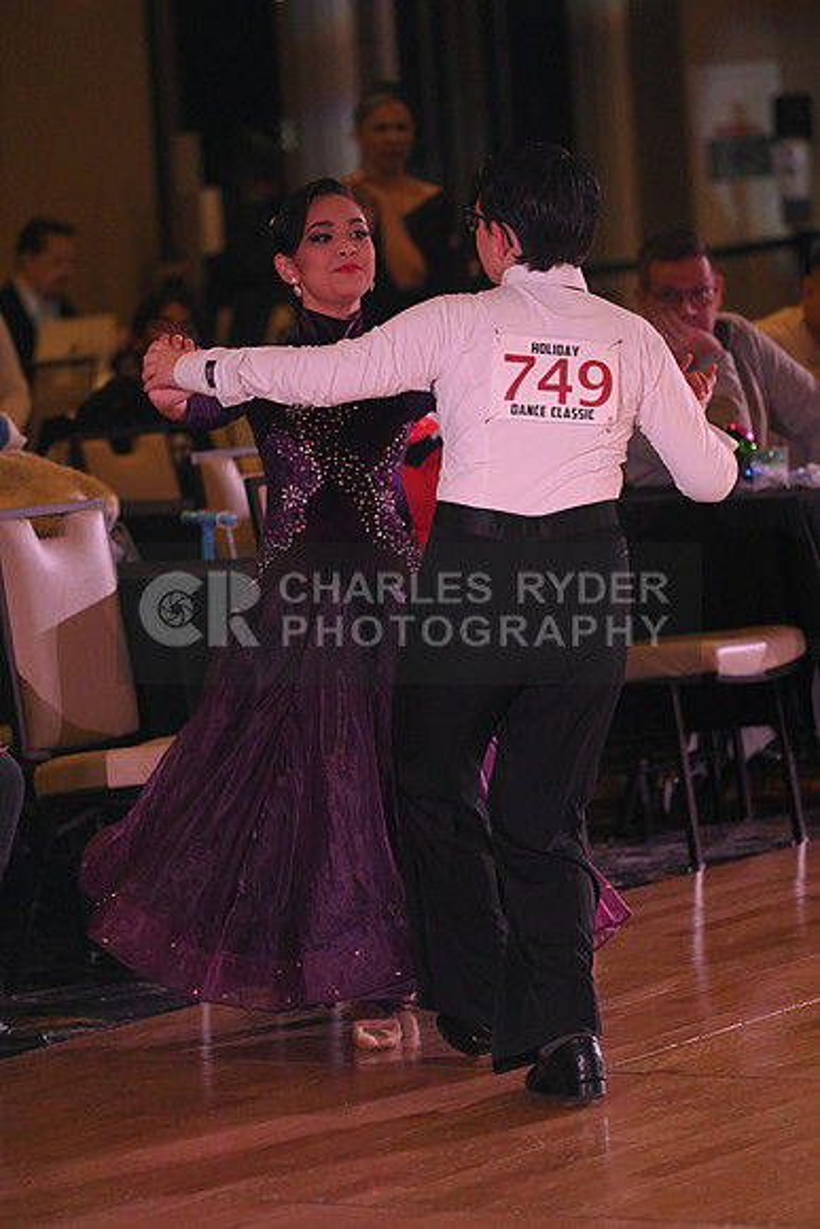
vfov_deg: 11.4
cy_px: 614
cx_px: 410
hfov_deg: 7.6
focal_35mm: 180
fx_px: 6146
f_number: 4
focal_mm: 180
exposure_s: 1/400
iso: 5000
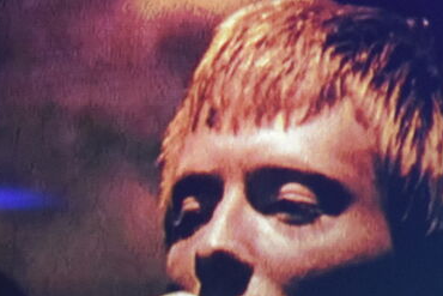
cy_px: 393
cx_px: 253
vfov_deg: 5.1
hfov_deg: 7.7
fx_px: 3294
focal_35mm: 268
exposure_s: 1/60
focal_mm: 55
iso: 2000
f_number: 5.6
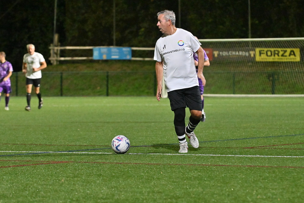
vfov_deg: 6.8
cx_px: 152
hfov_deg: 10.2
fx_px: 1705
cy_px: 102
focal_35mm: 202
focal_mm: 135
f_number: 5.6
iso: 8000
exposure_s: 1/500
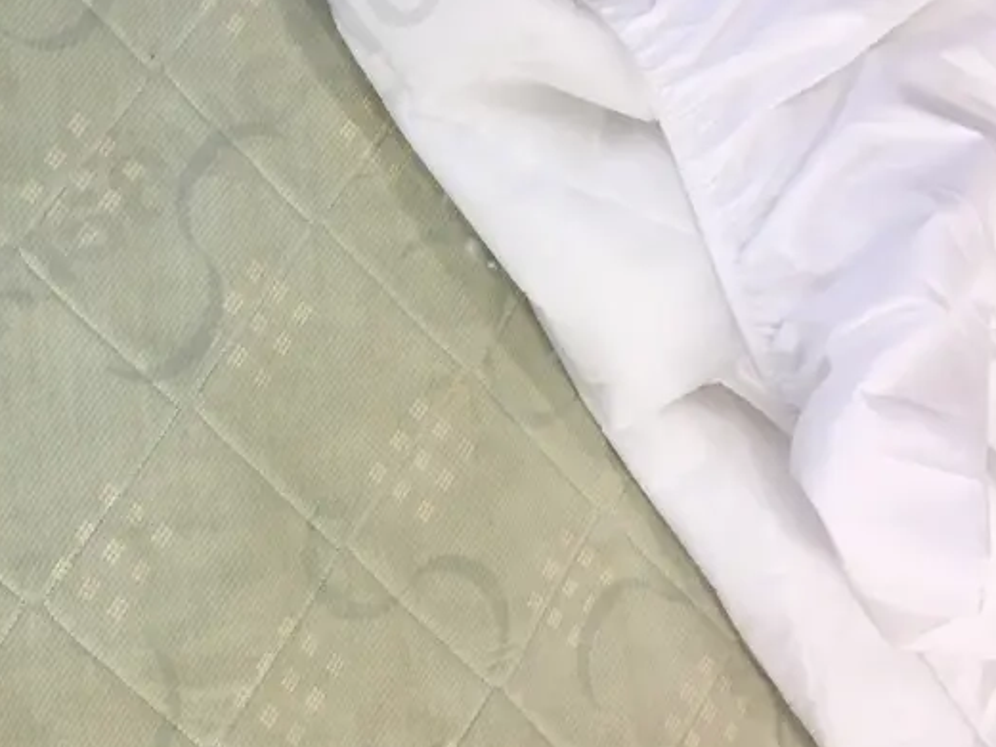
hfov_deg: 31.9
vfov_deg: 25.5
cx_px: 67
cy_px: 241
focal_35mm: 57
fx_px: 1640
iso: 32
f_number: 2.2
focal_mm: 4.15
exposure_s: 1/33
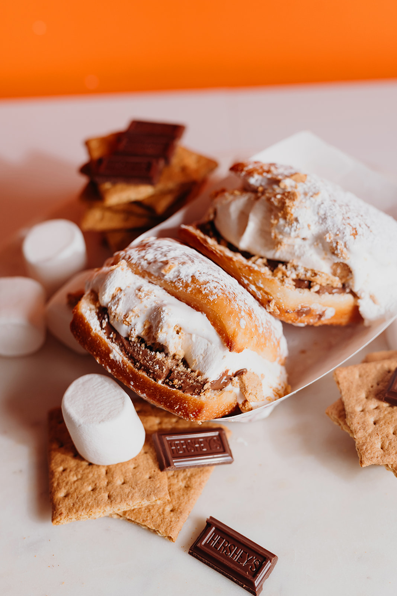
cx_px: 198
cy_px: 298
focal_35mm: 50
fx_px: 827
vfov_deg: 39.6
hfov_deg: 27.0
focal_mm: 50
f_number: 4
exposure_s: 1/1000
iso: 200
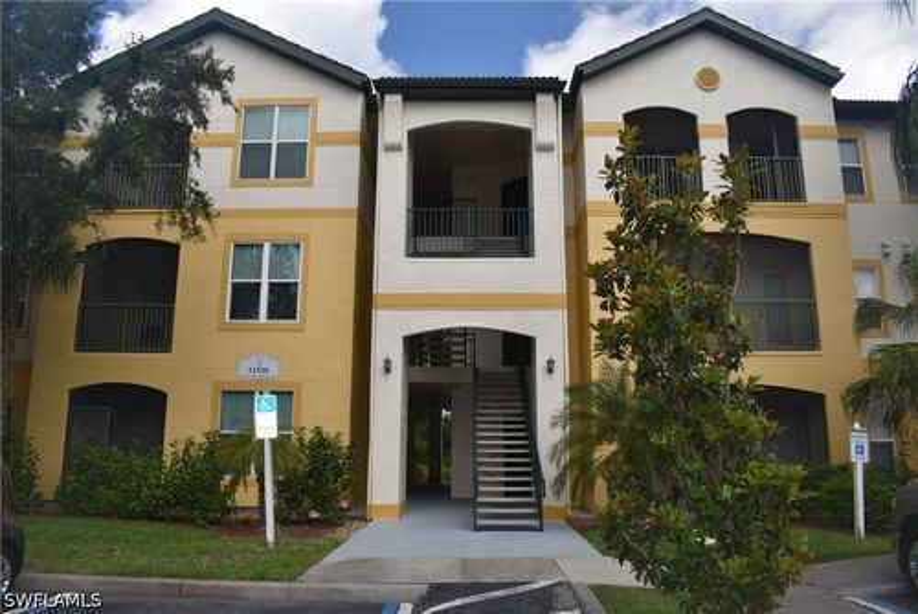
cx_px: 459
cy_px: 307
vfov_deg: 48.0
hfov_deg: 67.4
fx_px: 689
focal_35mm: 27
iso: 100
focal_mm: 18
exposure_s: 1/200
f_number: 9
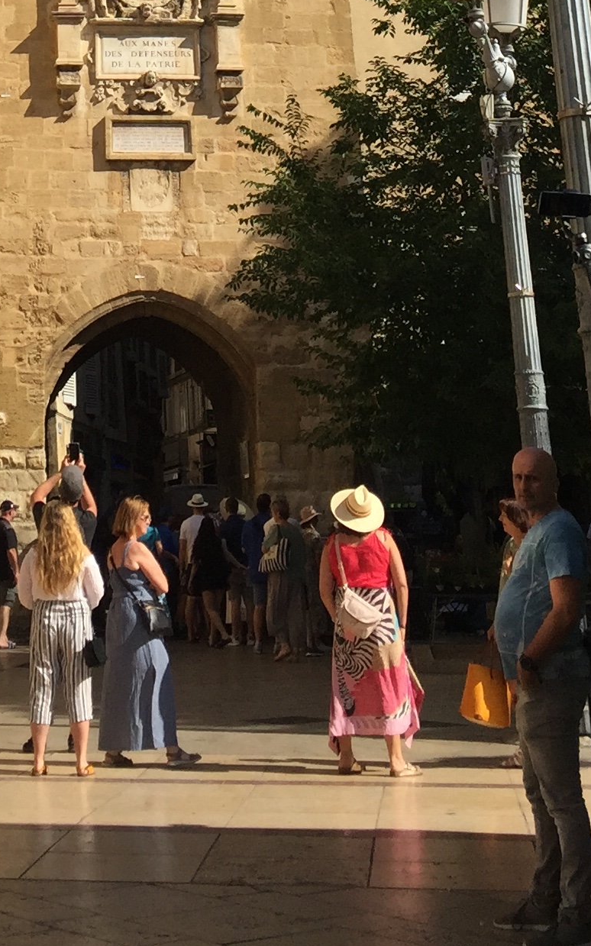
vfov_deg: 22.9
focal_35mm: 81
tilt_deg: +23.1
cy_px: -266
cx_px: 8
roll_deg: +1.0
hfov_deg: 15.8
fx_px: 2088
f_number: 2.2
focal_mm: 4.15
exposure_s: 1/2198
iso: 32
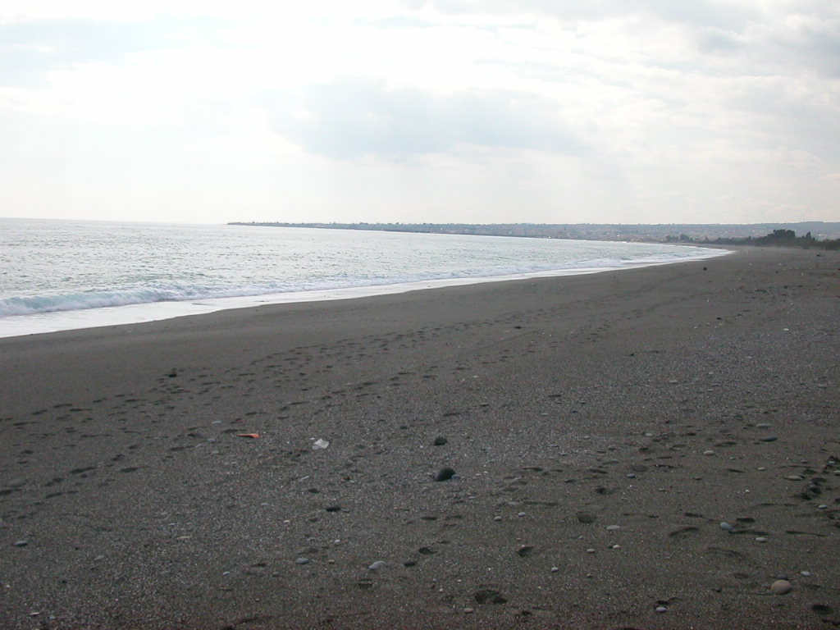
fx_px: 898
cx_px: 420
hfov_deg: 50.1
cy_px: 315
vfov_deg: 38.7
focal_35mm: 37
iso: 100
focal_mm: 5.6
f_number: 4.5
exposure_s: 1/830
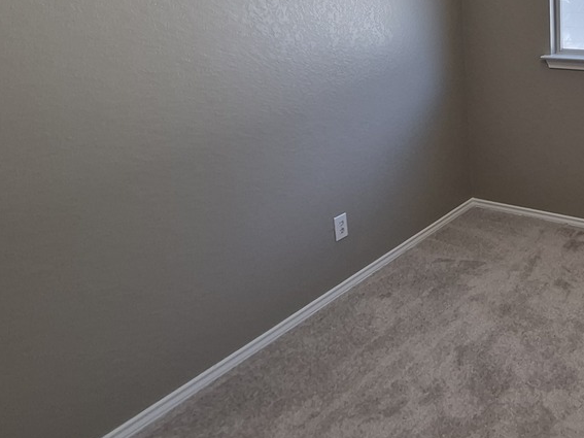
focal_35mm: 33
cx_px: 550
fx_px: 557
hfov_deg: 48.2
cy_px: 83
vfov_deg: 41.0
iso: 80
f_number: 2.2
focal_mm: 1.74
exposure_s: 1/60
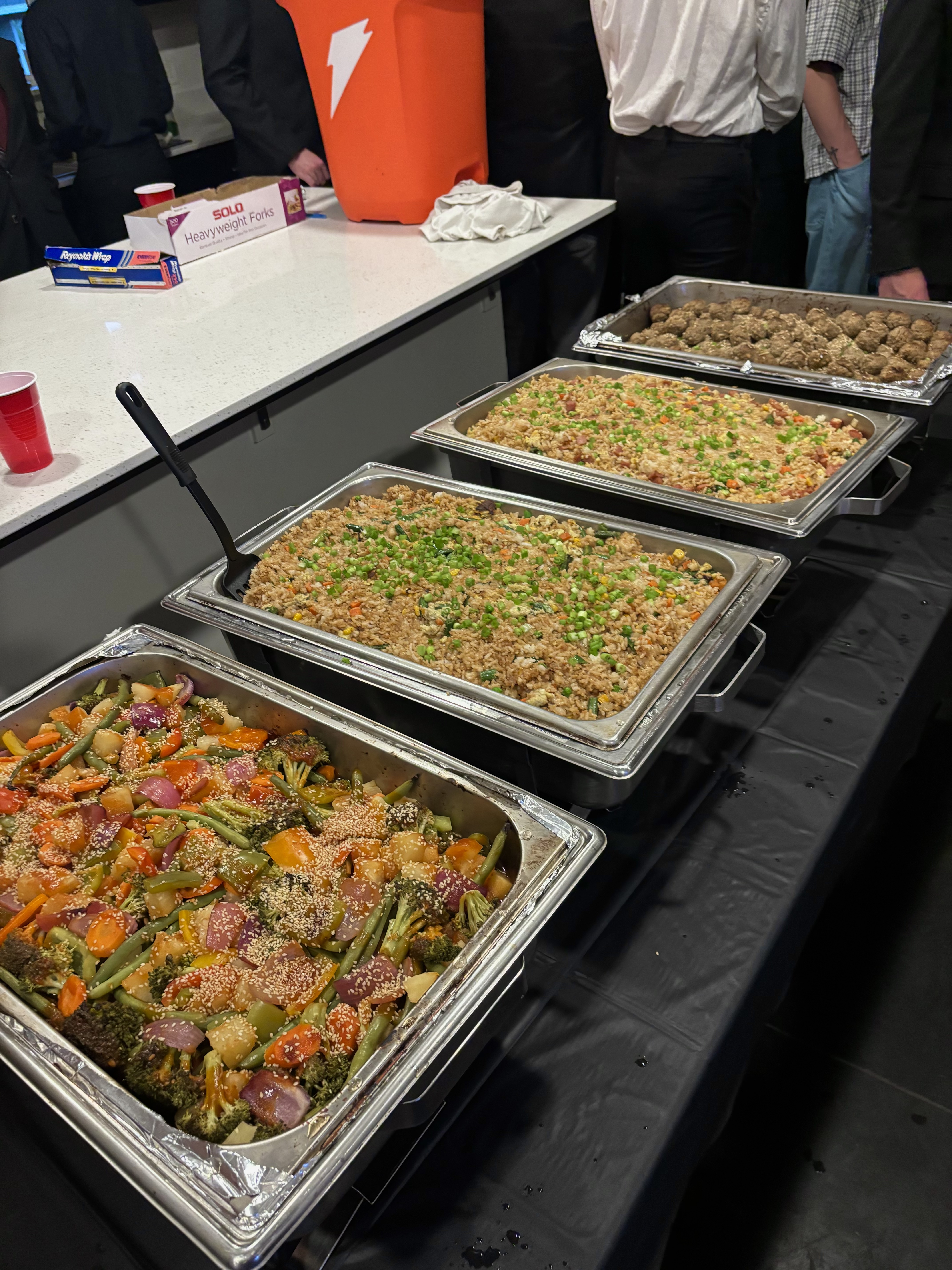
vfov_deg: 67.3
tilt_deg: -34.9
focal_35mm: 26
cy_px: 635
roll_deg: +6.3
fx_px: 953
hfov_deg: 53.1
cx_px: 476
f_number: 1.6
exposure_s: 1/60
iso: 320
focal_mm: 5.96
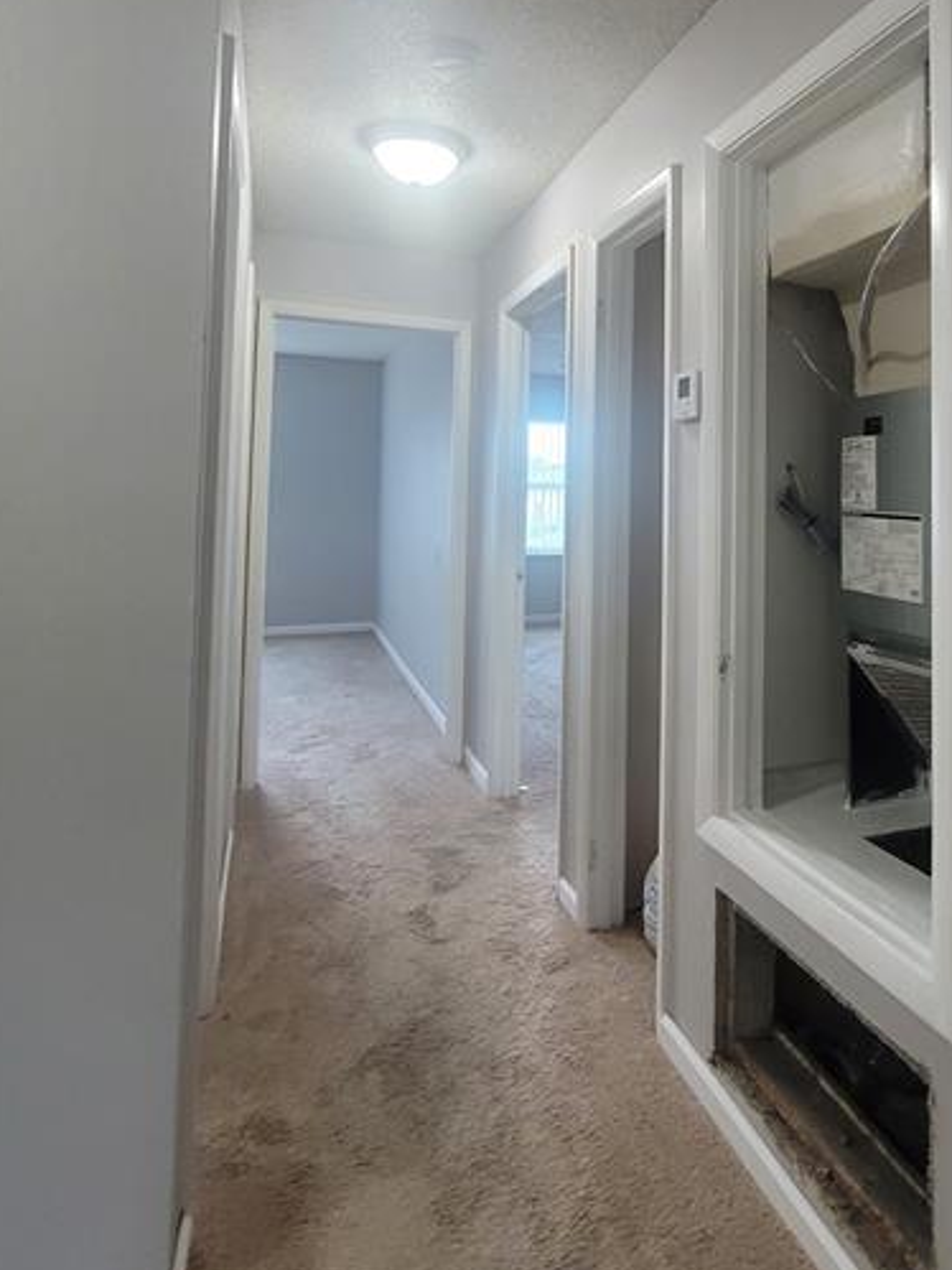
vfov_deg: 79.8
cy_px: 453
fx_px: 734
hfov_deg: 64.3
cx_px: 634
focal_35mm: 20
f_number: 2.2
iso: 320
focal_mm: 2.2
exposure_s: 1/60
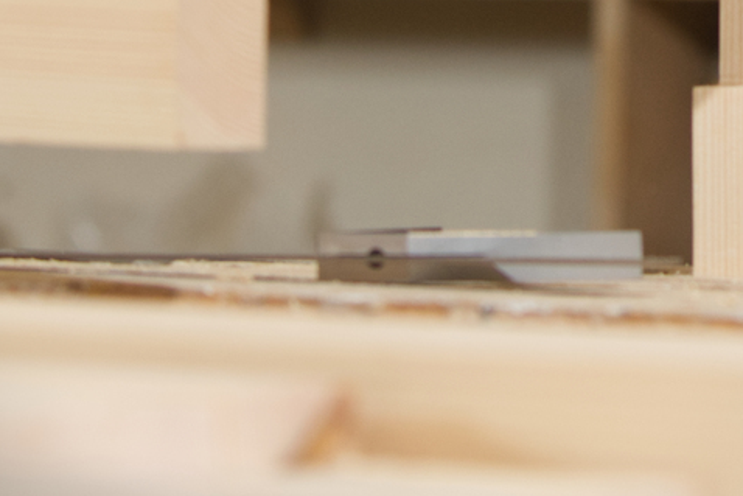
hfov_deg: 3.3
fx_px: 13047
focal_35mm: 632
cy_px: -505
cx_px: 979
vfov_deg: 2.2
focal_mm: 140
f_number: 3.5
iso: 640
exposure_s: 1/160
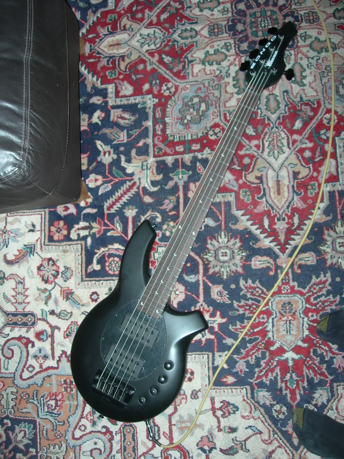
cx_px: 175
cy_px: 224
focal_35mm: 39
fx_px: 517
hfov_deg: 36.8
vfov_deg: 47.9
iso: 60
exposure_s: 1/60.1
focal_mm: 7.8
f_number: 2.8
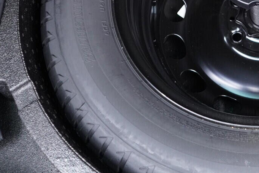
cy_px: 6
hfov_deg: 25.3
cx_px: 261
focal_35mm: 76
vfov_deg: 17.6
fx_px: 547
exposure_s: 1/40
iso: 1250
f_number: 2.8
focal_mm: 24
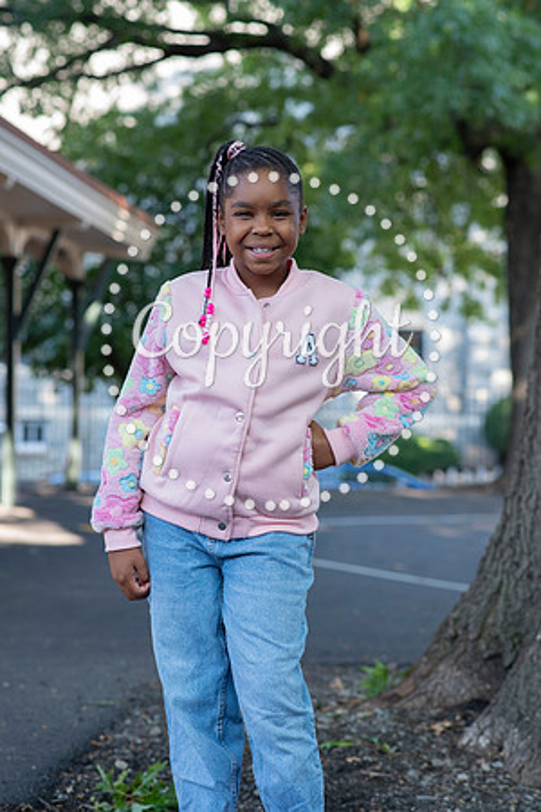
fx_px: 1916
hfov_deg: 16.1
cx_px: 270
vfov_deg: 23.9
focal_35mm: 85
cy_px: 406
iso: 800
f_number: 4.5
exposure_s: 1/250
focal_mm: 85
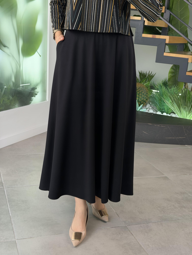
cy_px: 128
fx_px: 355
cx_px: 96
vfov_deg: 39.7
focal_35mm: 48
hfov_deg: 30.3
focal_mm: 6.76
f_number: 1.78
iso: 50
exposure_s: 1/125
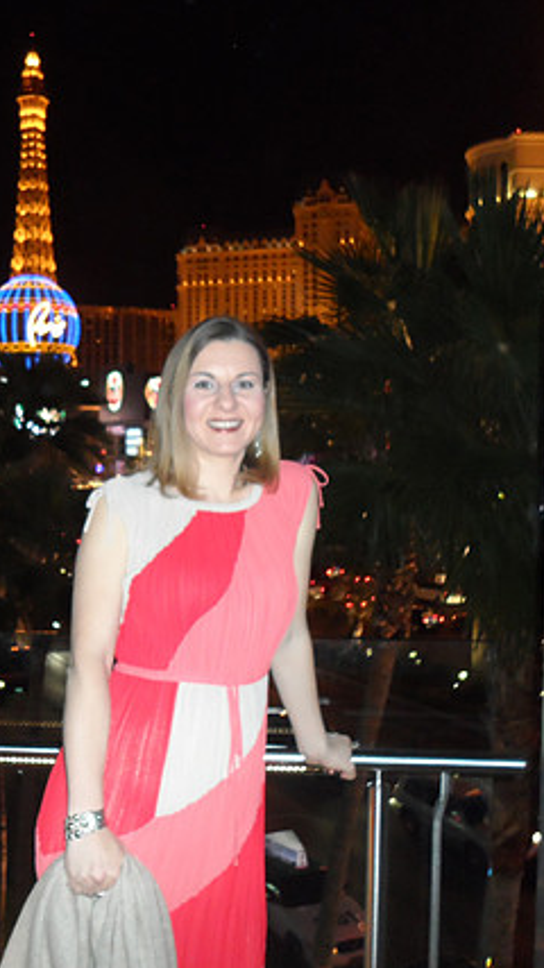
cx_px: 161
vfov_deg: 54.0
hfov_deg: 31.6
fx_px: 949
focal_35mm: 37
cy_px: 489
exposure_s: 1/30
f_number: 2.5
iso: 320
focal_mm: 4.5
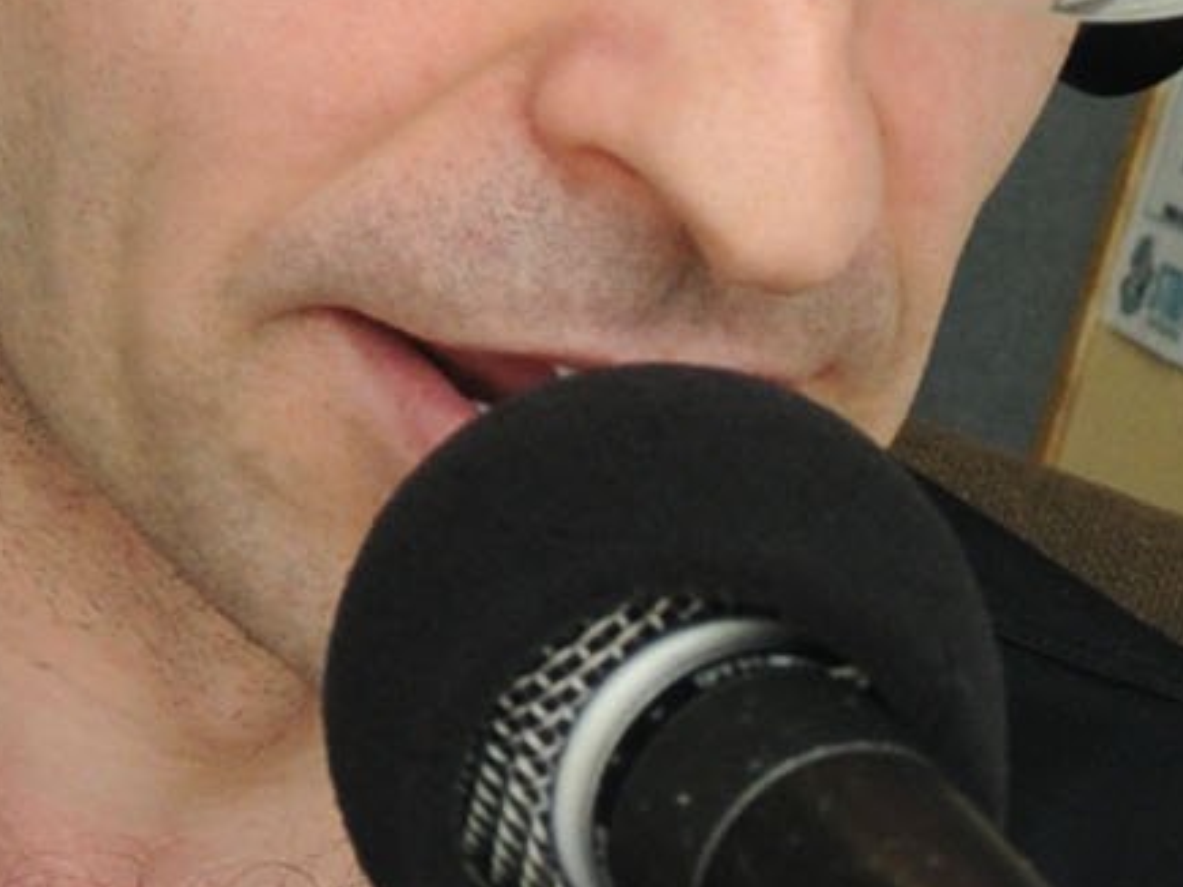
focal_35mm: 149
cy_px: 1453
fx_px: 5091
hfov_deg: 12.7
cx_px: 1656
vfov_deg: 9.6
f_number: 4
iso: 400
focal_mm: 14
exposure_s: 1/200
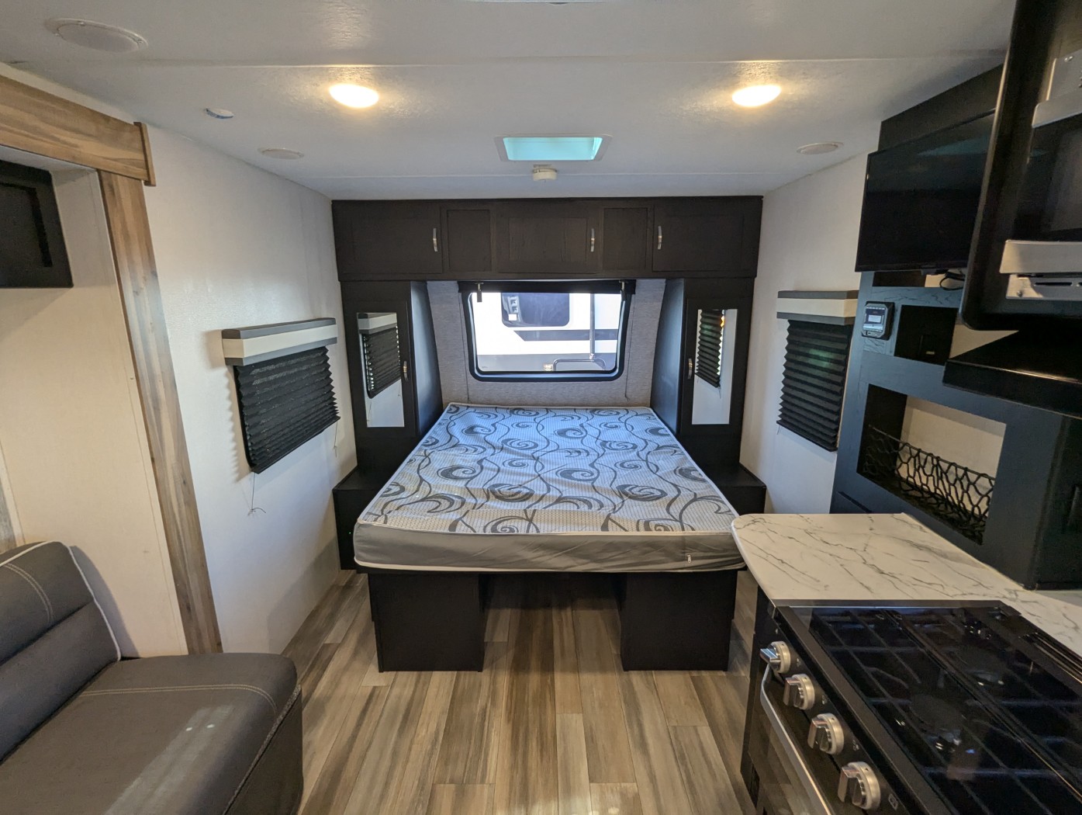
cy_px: 408
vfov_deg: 78.2
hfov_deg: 94.4
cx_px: 541
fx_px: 501
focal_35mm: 16
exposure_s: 1/50
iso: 133
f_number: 2.2
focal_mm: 2.35
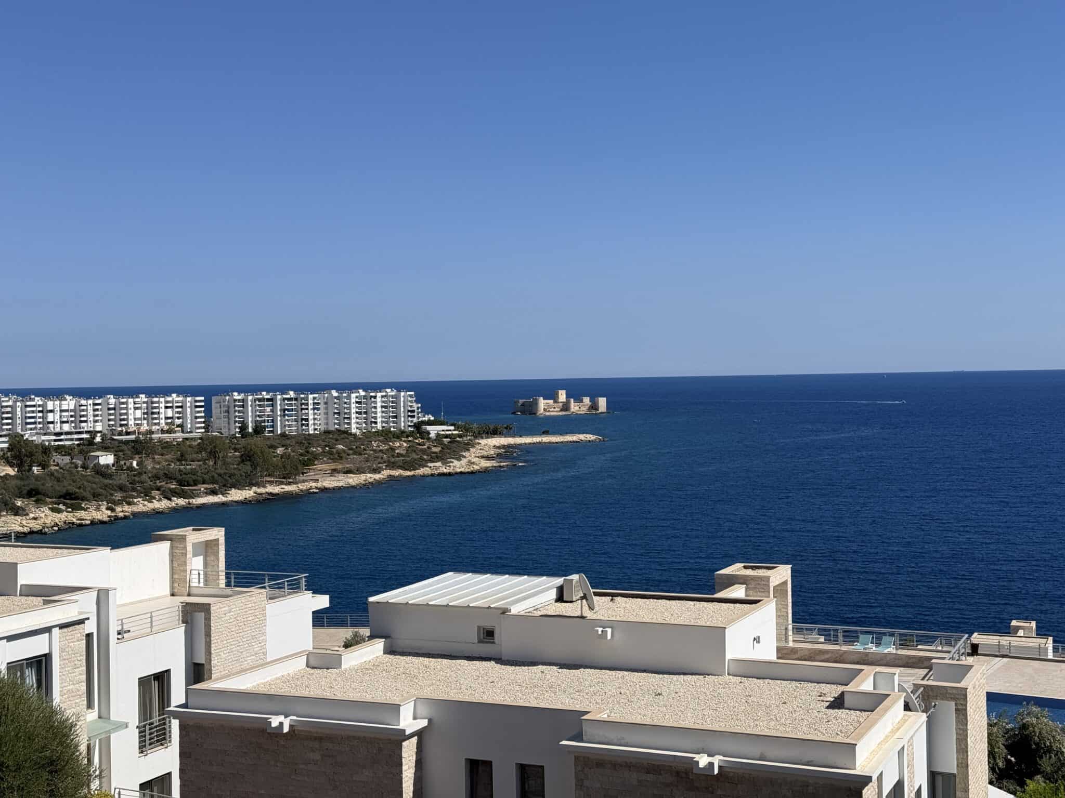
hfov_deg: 39.7
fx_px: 1477
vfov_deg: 30.3
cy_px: 399
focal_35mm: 48
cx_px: 532
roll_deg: +1.4
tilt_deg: -0.5
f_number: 1.78
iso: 64
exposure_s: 1/9901
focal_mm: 6.76
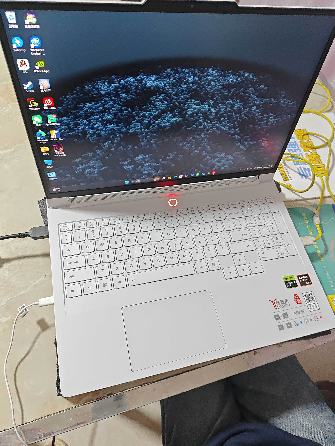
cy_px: 223
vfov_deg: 73.9
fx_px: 297
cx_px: 168
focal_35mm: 23
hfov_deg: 58.9
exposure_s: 1/50
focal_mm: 5.56
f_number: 1.88
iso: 1139
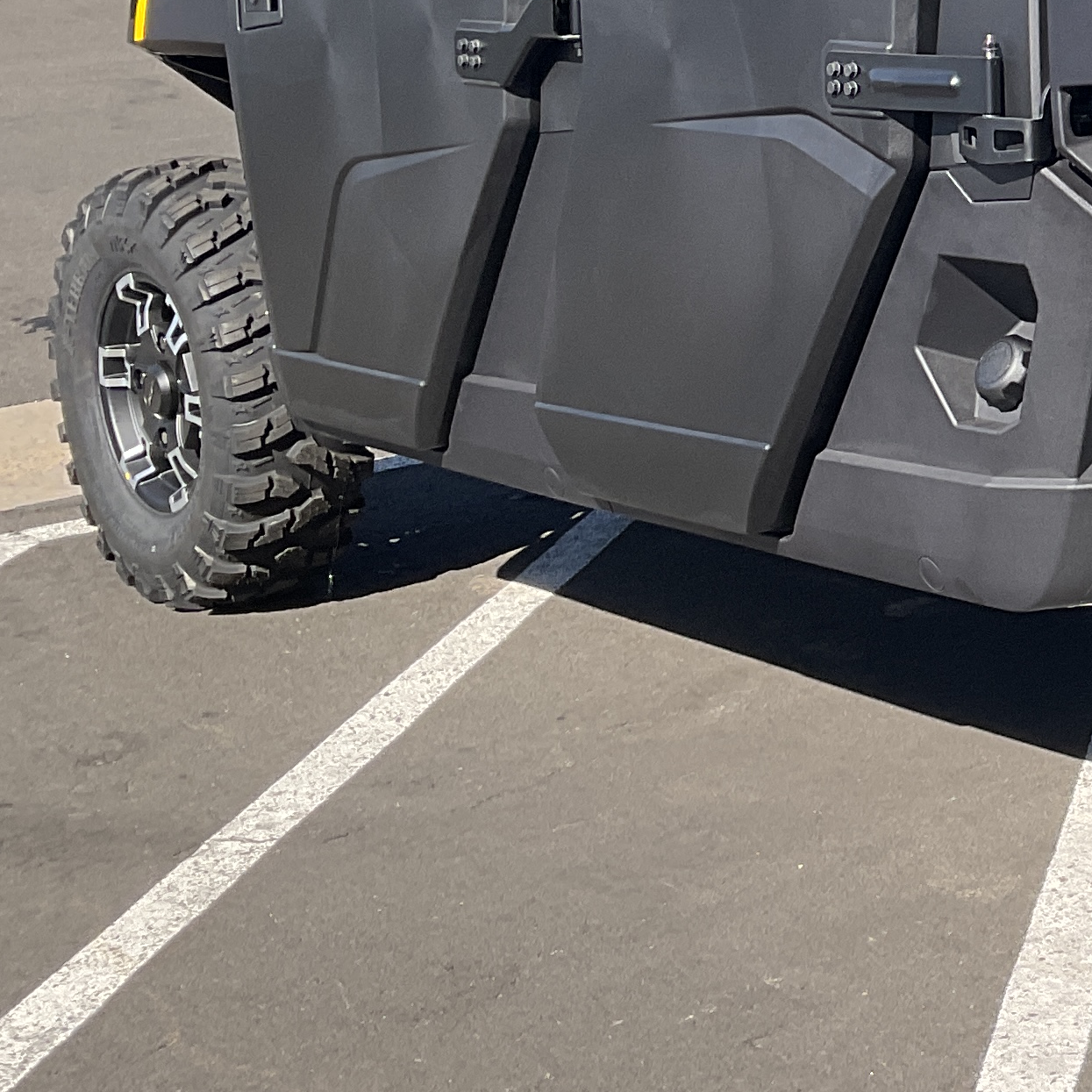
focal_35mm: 83
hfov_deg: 18.8
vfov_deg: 20.4
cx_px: 1565
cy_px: 54
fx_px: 2962
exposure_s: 1/1098
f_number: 1.8
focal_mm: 3
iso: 16
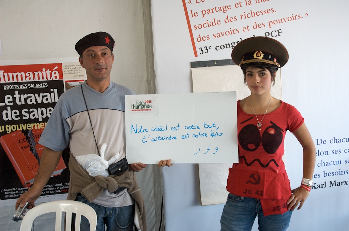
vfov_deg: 35.3
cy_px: 116
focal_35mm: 38
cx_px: 174
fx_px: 363
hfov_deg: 51.4
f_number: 5
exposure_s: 1/100
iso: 200
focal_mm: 25
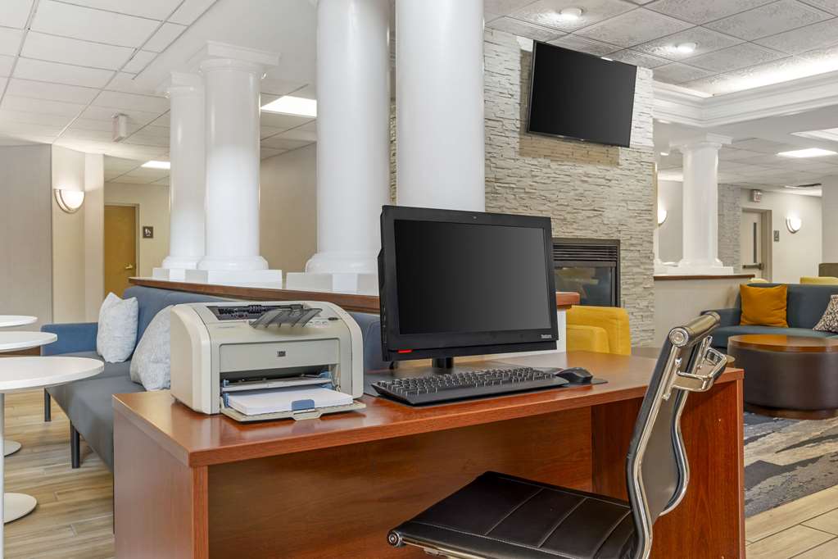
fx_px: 675
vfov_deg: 45.0
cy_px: 280
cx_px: 419
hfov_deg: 63.7
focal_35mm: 29
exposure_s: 1/1.25
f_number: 9
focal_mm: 29
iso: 200
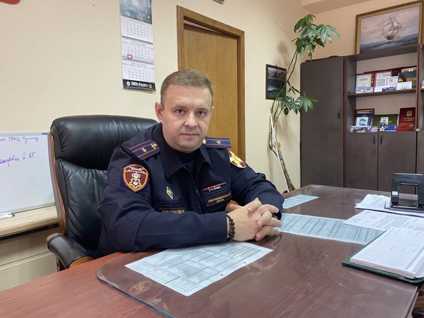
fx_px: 318
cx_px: 212
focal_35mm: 26
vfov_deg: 53.0
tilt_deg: -6.5
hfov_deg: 67.3
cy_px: 159
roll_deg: +2.2
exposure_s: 1/50
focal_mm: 4.25
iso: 250
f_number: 1.8
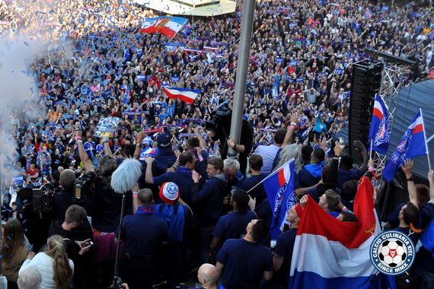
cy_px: 144
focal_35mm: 48
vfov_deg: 28.1
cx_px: 217
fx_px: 579
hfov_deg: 41.1
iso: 200
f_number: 7.1
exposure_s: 1/200
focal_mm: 32
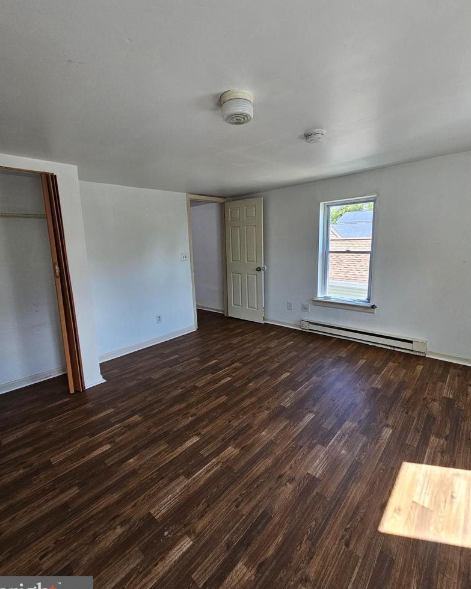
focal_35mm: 14
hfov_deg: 88.0
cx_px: 231
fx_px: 244
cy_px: 286
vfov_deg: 100.7
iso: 125
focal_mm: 2.2
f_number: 2.2
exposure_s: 1/207
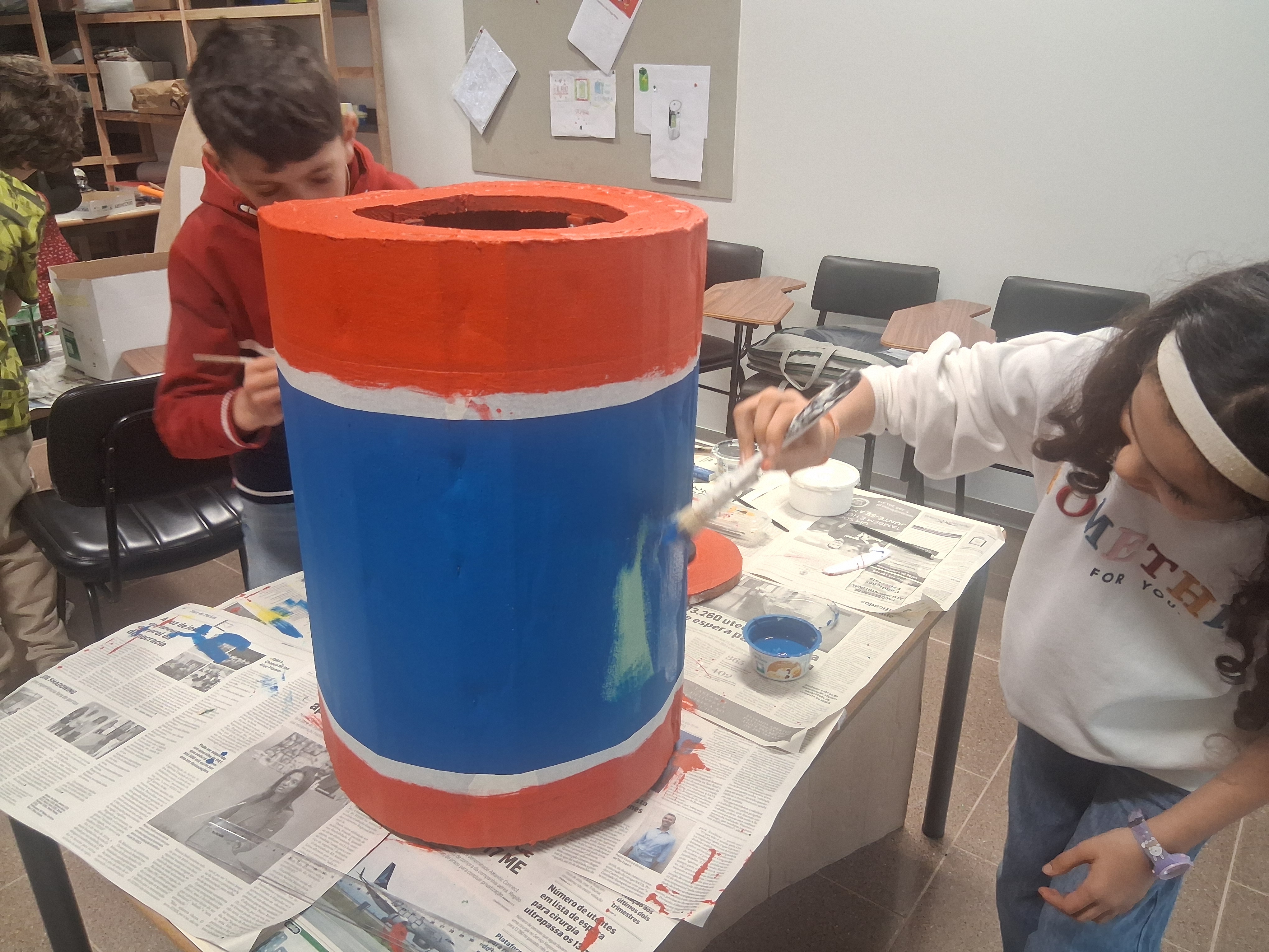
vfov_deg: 53.1
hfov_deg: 67.3
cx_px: 634
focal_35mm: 26
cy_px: 476
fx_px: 953
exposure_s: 1/50
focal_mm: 3.98
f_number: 1.8
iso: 320
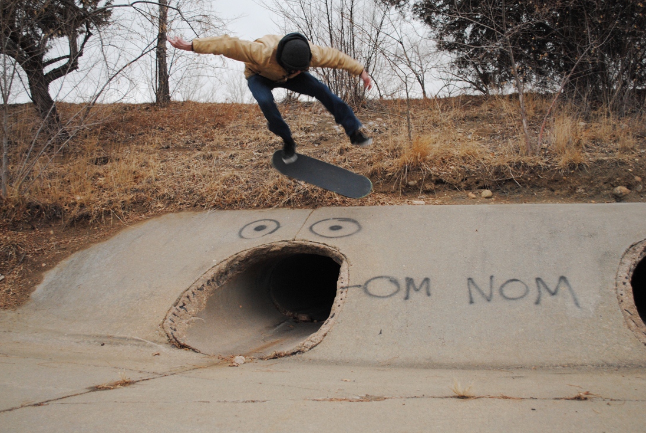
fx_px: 629
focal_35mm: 35
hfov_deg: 54.4
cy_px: 205
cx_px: 325
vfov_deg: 38.0
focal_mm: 22
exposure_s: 1/100
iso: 400
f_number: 4
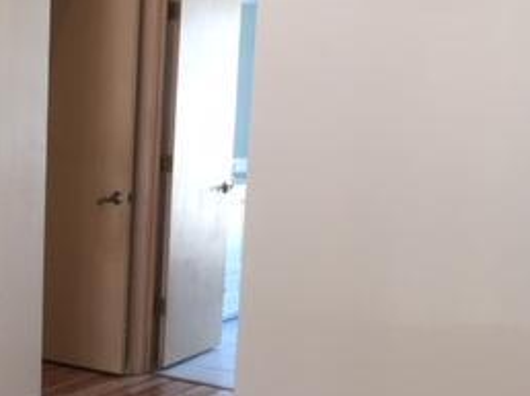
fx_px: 1101
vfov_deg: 20.2
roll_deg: -0.5
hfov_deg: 25.9
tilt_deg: -11.1
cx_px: 25
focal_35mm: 72
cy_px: 320
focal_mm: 4.15
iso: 64
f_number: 2.2
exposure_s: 1/30
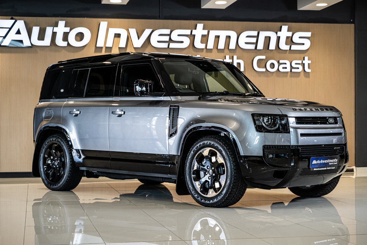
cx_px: 184
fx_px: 765
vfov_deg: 18.2
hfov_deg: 27.0
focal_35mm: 75
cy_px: 122
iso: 640
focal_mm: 75
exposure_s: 1/125
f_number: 3.5
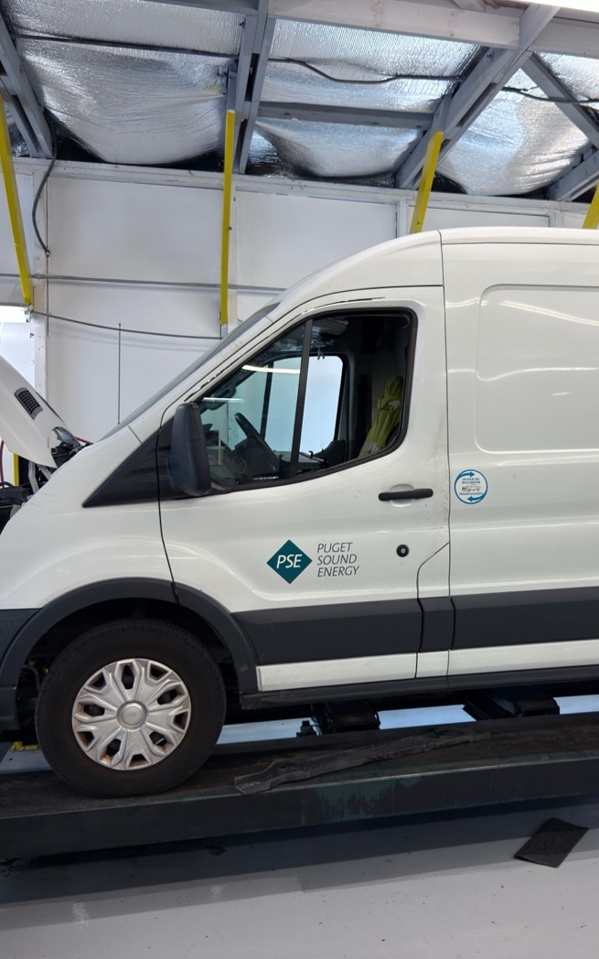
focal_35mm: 34
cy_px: 480
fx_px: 888
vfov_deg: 56.7
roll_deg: -0.5
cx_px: 460
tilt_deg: -1.2
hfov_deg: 36.3
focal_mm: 6.76
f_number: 1.78
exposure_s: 1/120
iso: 80
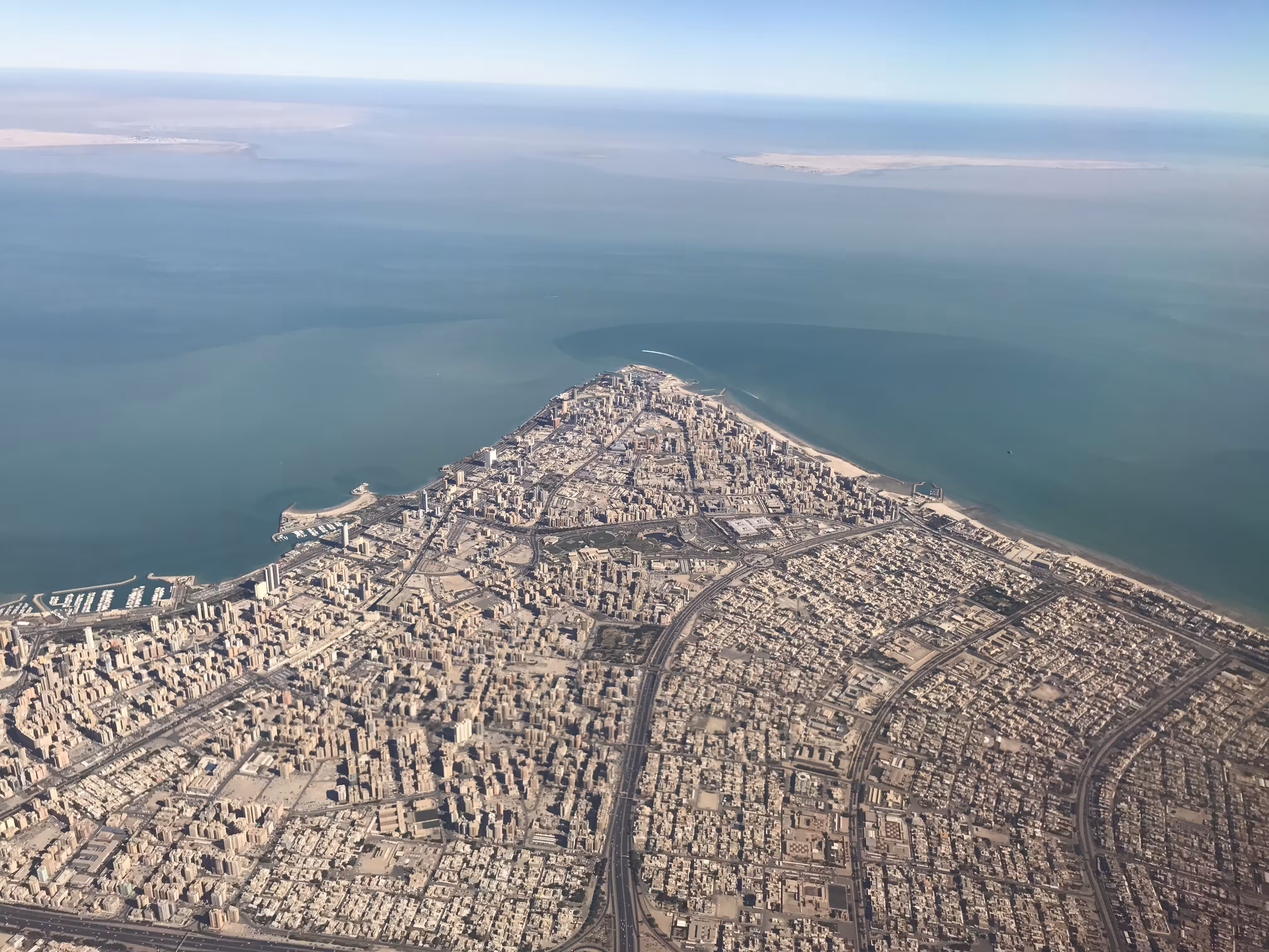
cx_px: 634
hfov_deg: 63.4
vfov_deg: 49.7
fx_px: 1026
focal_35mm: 28
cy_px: 476
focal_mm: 3.99
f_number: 1.8
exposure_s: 1/2660
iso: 20
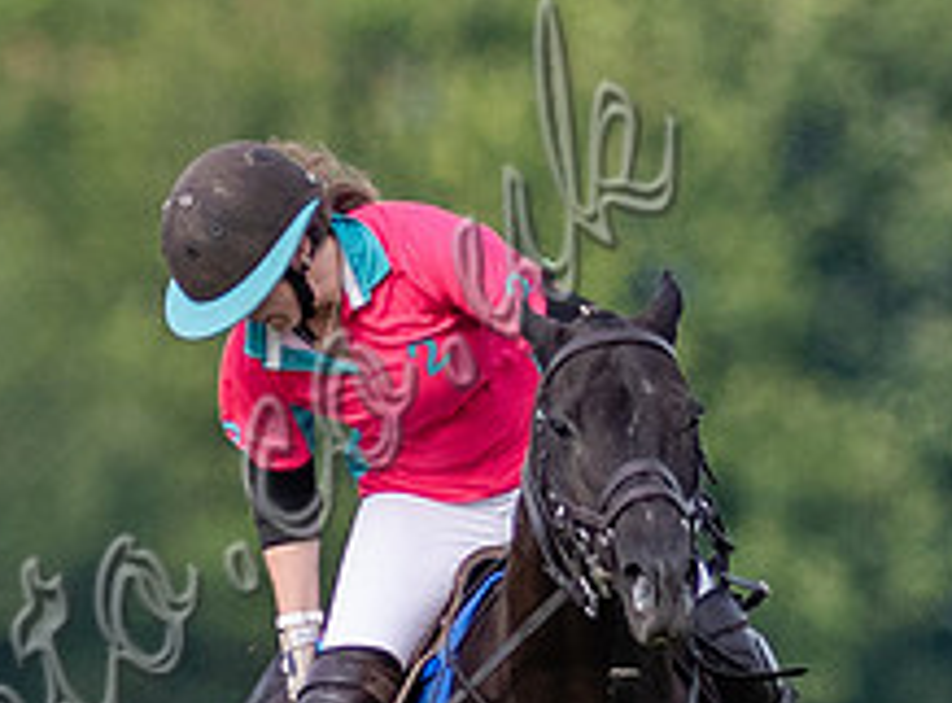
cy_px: 1163
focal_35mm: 2643
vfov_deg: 0.6
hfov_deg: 0.8
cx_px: 252
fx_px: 72289
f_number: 2.8
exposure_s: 1/3200
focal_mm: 300
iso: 400
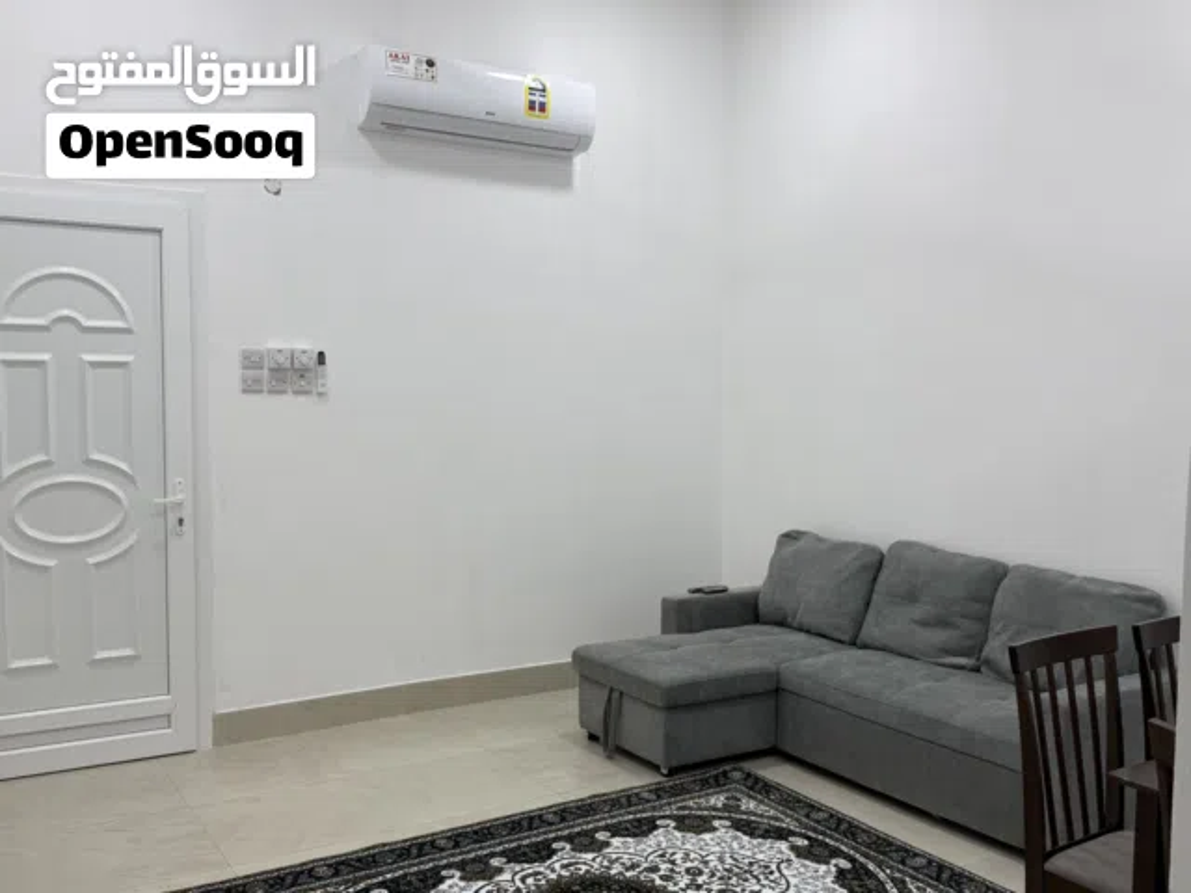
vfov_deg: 56.8
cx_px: 596
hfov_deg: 71.6
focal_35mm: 24
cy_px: 446
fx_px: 826
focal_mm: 6.76
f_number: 1.78
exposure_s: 1/100
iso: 64
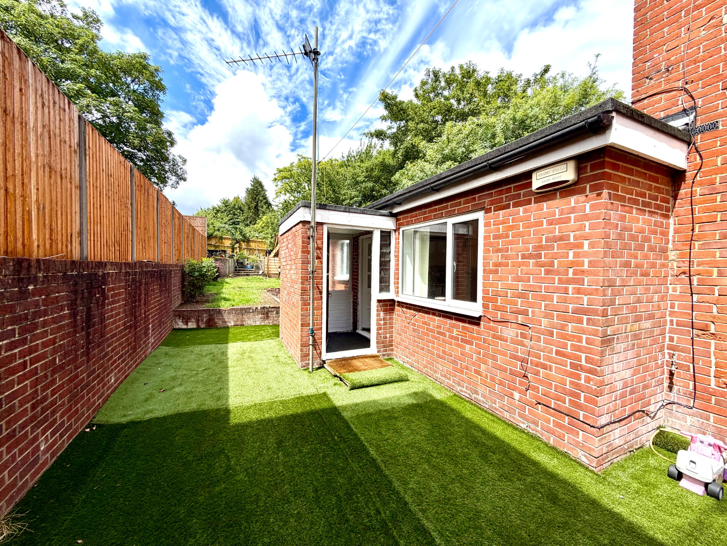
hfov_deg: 102.1
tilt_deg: -0.7
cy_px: 273
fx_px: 294
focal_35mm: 14
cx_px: 364
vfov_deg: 85.7
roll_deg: -0.3
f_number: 2.2
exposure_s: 1/770
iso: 32
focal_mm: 2.22
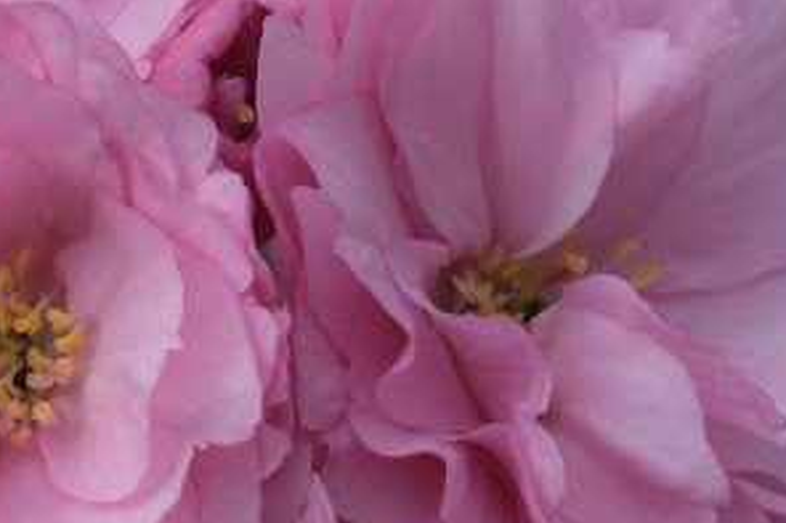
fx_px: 4059
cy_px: 494
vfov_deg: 7.4
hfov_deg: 11.0
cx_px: 101
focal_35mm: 186
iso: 1250
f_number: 18
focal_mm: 60
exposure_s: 1/90
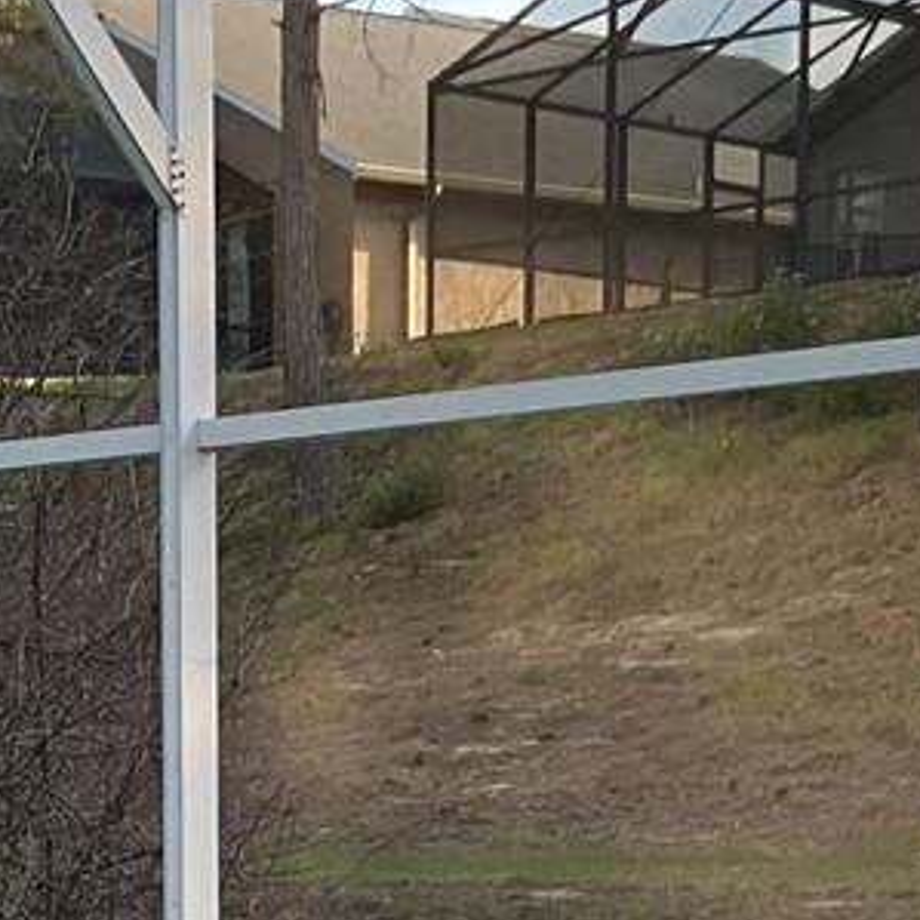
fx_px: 4119
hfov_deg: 12.6
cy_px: 1560
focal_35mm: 137
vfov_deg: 11.9
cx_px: 74
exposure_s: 1/120
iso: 20
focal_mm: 3
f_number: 1.8
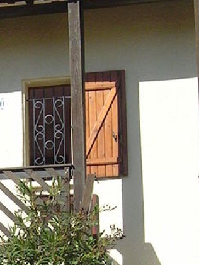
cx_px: -18
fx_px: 873
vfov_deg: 17.0
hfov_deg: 12.8
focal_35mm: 114
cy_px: 240
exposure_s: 1/586
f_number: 4.8
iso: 71
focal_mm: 5.6
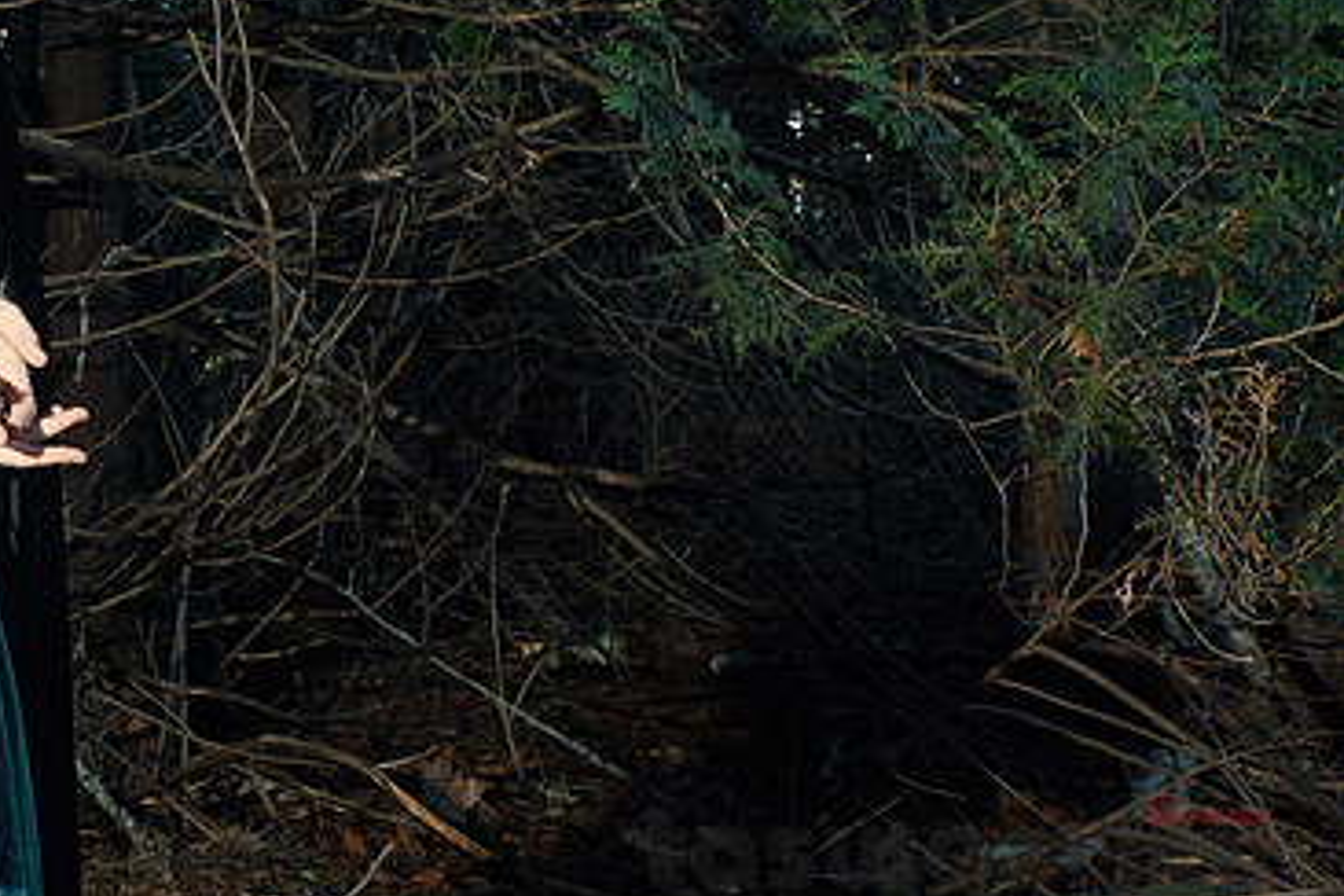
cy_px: 274
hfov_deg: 34.1
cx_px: 286
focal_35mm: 57
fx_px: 2128
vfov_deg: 23.6
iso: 400
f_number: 5
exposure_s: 1/100
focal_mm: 24
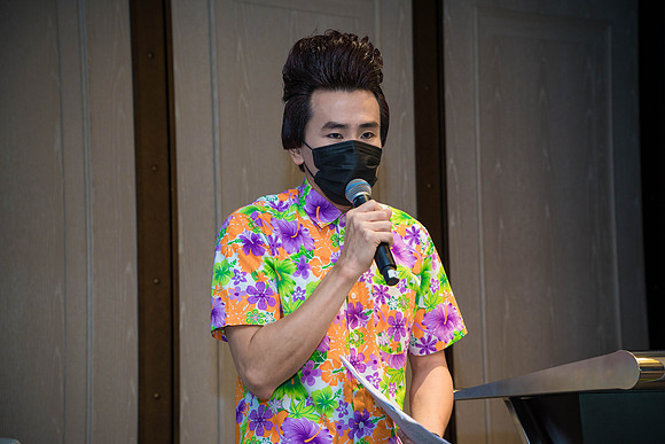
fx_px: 1533
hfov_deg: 24.5
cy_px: 222
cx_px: 332
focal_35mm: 83
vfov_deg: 16.5
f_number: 5.6
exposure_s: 1/125
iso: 2500
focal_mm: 83
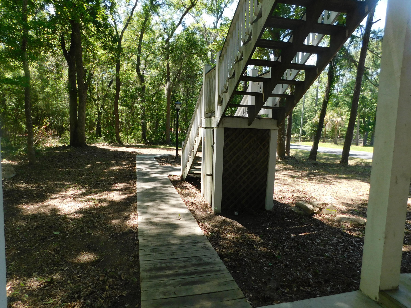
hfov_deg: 73.9
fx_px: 273
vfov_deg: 58.9
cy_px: 154
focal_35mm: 23
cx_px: 206
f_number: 3
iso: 125
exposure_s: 1/320
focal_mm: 4
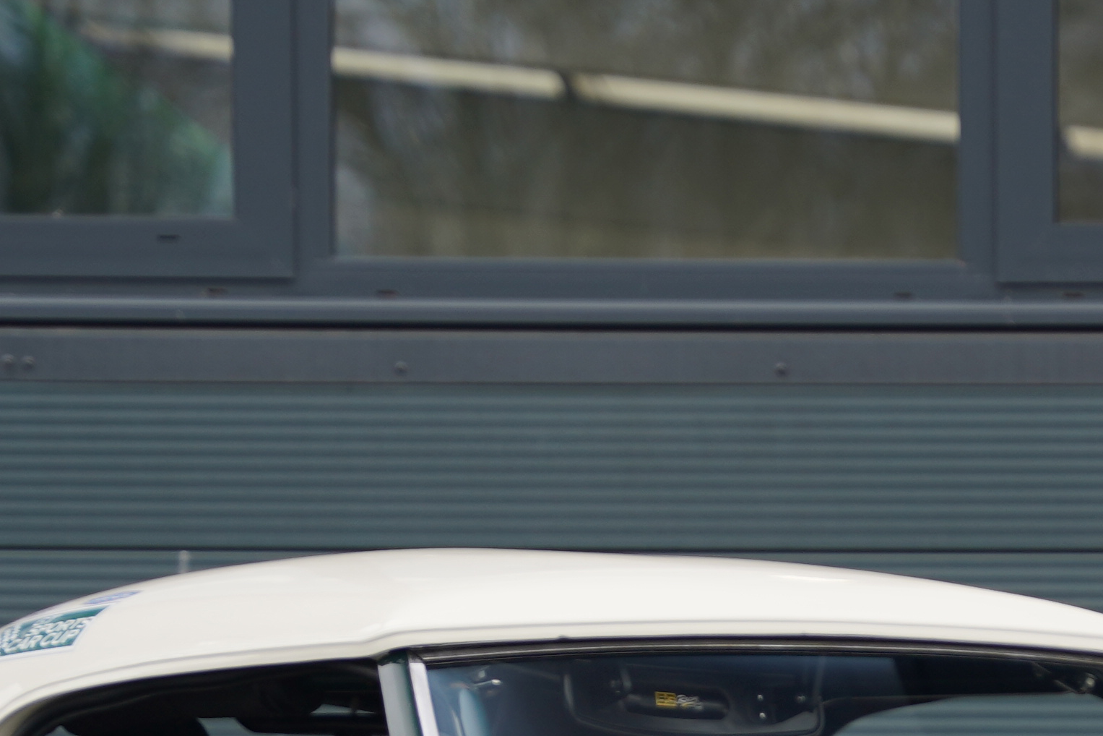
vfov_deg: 5.0
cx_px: 1034
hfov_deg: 7.5
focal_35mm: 275
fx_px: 8425
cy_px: 1069
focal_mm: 70
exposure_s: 1/80
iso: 100
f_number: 2.8
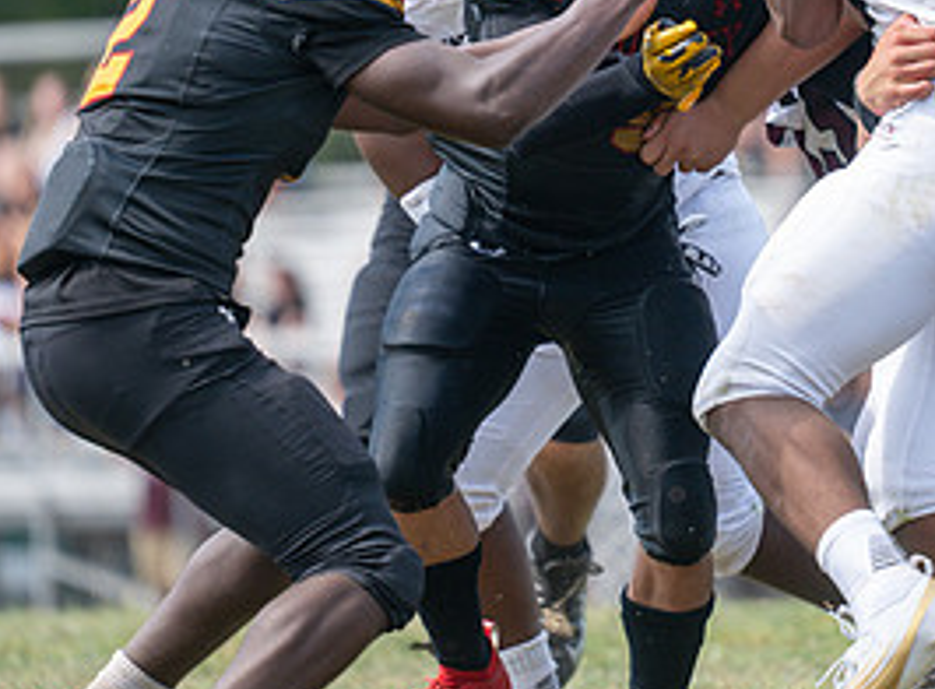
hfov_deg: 3.9
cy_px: 125
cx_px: 641
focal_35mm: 518
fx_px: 13904
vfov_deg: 2.8
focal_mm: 200
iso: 320
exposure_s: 1/2000
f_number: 2.8
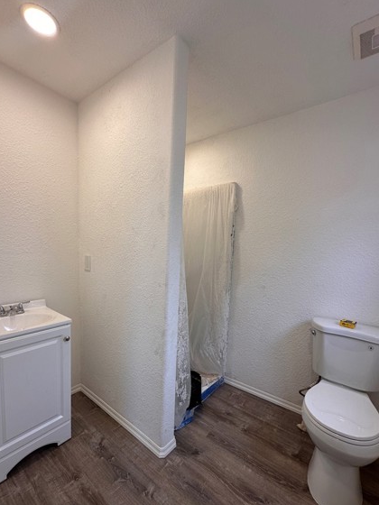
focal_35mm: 16
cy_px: 271
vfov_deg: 94.3
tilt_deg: -6.1
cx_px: 177
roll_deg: -3.1
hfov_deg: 78.0
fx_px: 234
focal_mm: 2.22
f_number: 2.2
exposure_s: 1/120
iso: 64
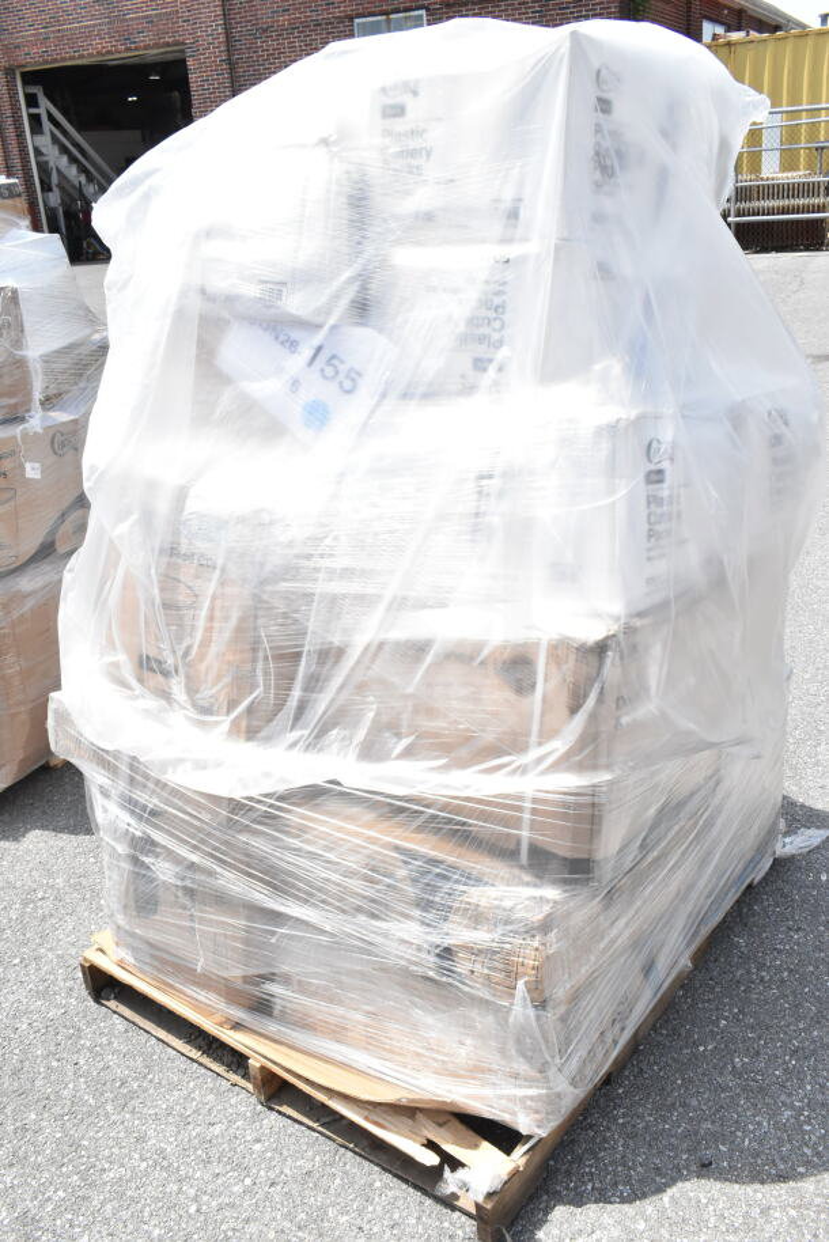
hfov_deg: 41.7
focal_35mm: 32
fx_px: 1087
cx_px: 414
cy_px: 621
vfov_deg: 59.5
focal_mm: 21
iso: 1600
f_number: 14
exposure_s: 1/800
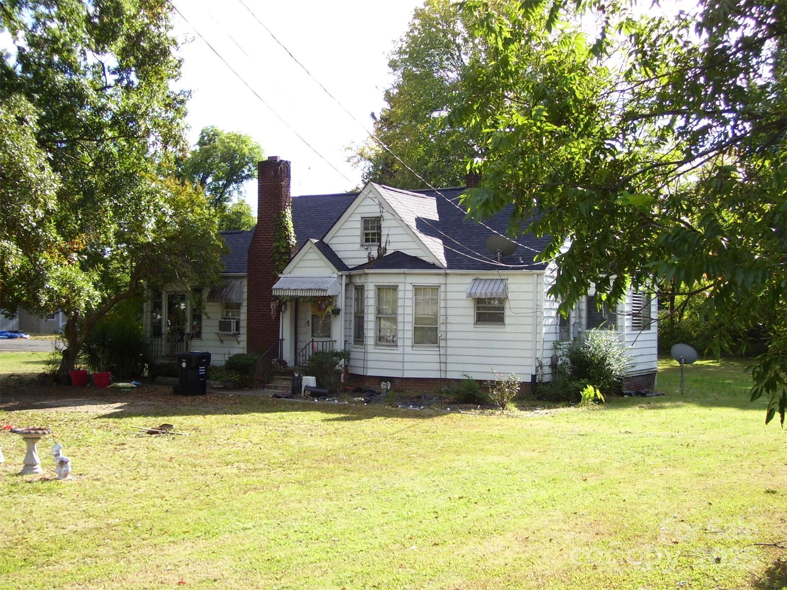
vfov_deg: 32.2
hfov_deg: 42.1
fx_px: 1023
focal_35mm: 45
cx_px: 394
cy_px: 295
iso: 80
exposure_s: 1/350
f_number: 3
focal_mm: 7.6
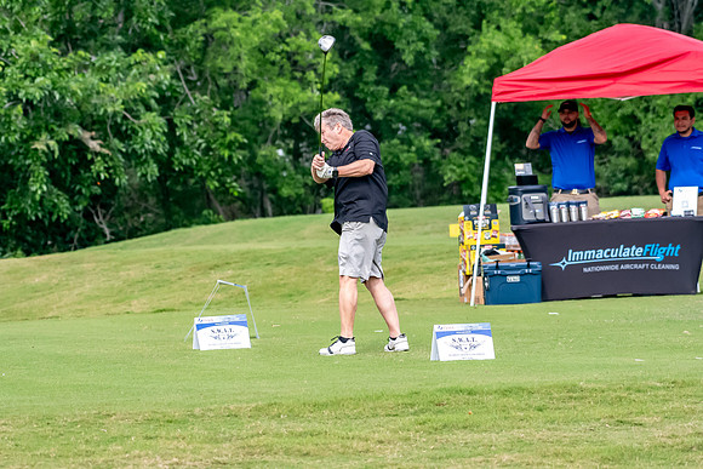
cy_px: 234
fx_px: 5859
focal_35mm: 300
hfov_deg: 6.9
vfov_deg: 4.6
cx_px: 352
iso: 2000
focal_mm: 200
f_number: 5.6
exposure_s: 1/2000
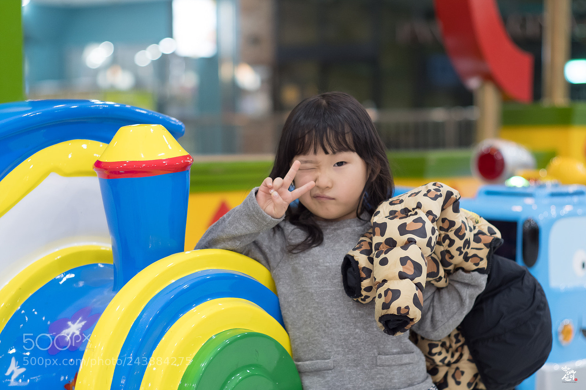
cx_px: 293
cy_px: 195
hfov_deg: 50.7
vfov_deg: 35.0
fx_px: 618
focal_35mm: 38
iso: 1600
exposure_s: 1/125
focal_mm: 25
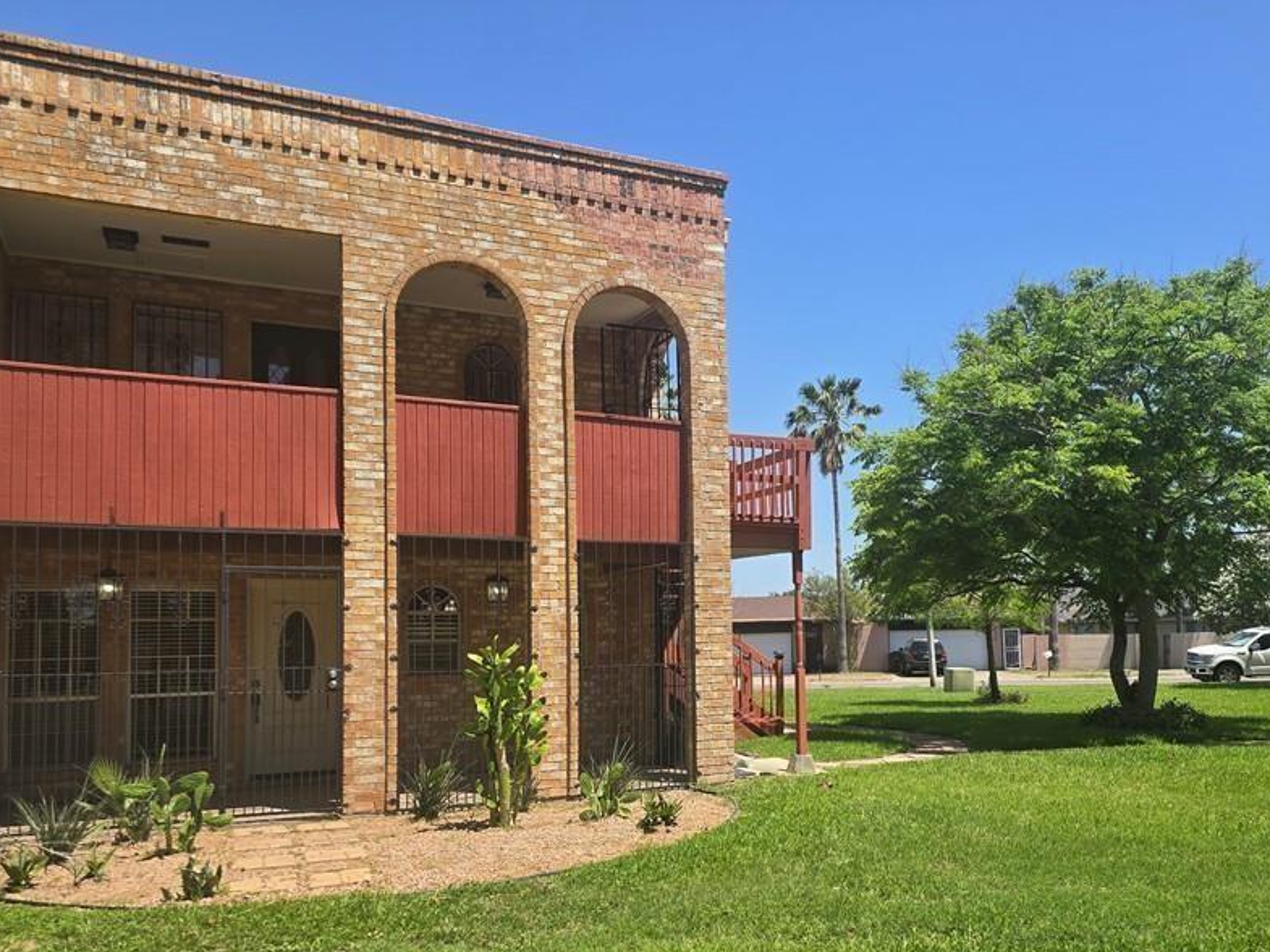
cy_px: 592
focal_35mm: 30
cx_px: 734
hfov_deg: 59.7
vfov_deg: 46.4
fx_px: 1101
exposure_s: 1/812
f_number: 1.7
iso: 12
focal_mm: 6.3
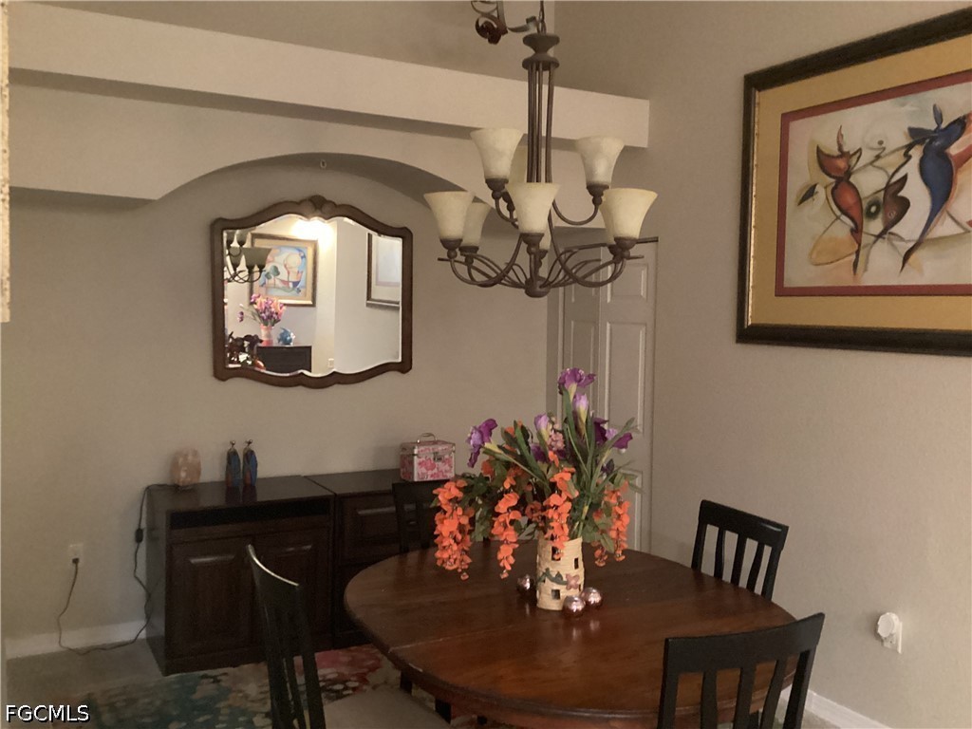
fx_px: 870
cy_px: 364
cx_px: 486
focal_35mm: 31
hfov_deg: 58.4
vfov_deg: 45.4
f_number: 2.4
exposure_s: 1/20
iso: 640
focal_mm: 3.3
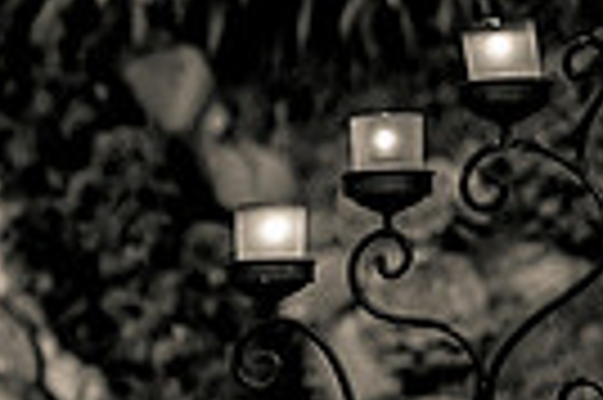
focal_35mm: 238
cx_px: -346
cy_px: 533
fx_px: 3982
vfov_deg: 5.7
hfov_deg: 8.4
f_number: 2.2
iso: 500
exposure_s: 1/400
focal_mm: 55
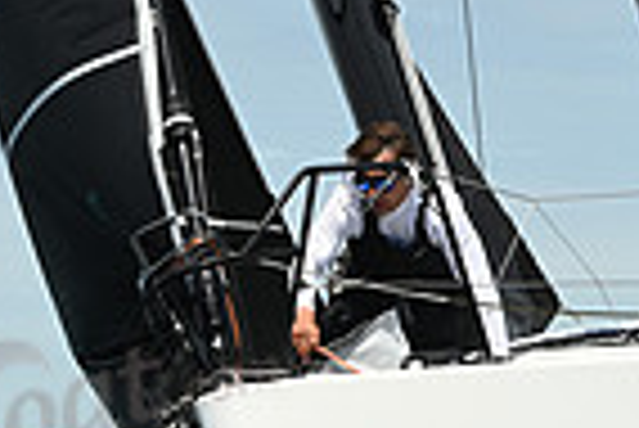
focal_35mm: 335
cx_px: 518
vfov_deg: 4.1
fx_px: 5952
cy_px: 137
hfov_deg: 6.1
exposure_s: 1/1000
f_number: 10
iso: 320
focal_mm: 82
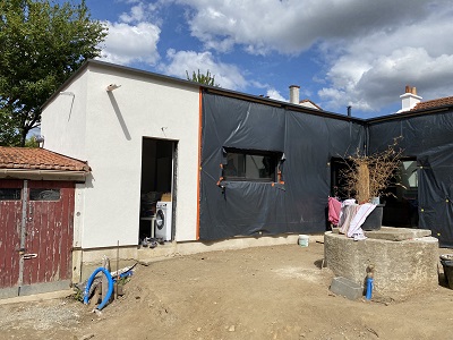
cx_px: 226
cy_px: 170
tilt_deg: +4.1
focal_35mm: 26
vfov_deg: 53.1
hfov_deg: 67.3
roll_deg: -1.1
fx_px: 340
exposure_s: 1/5236
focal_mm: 4.25
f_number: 1.8
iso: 32
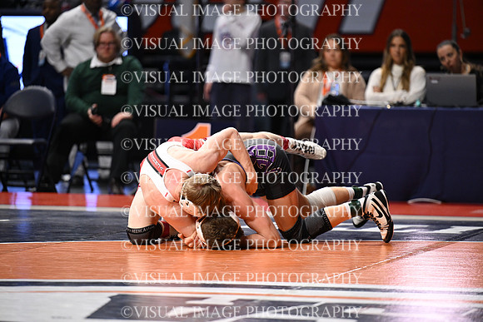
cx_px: 242
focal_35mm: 200
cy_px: 161
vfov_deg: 6.9
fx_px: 2684
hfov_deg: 10.3
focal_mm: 200
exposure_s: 1/1000
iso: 2200
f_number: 2.8
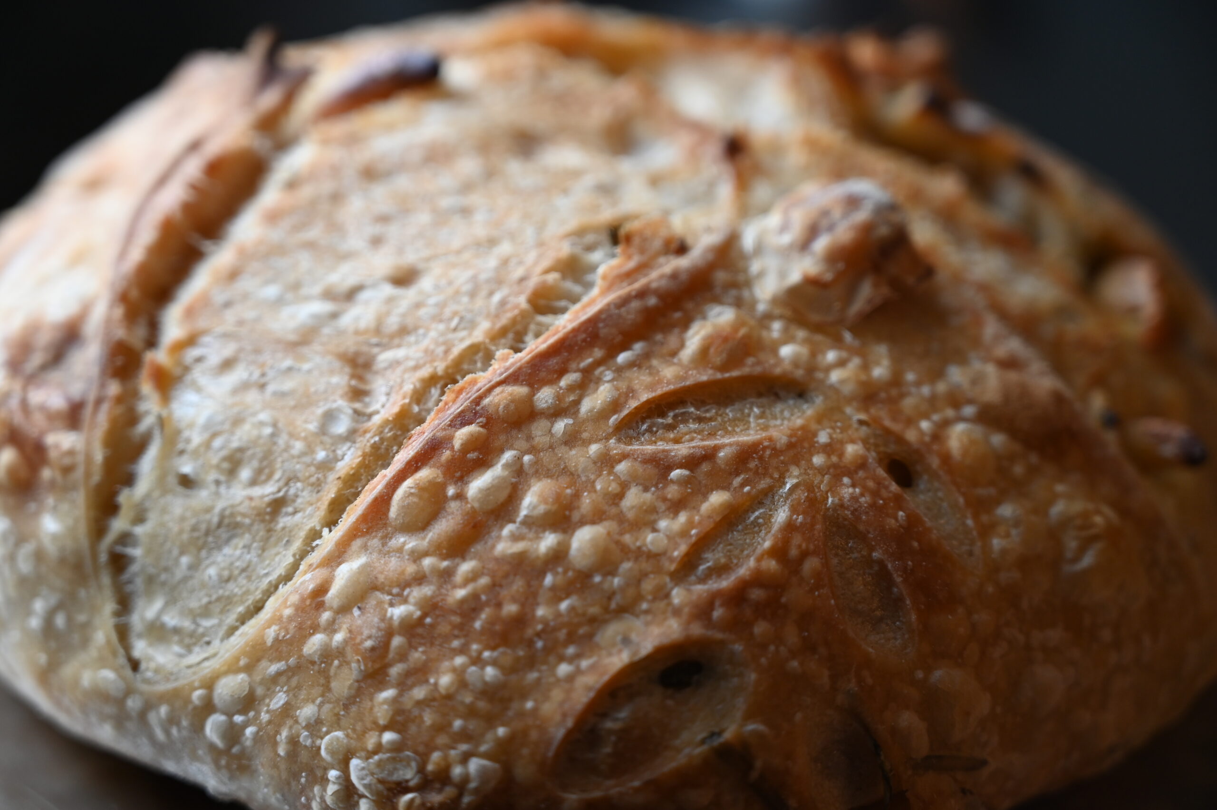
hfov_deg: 28.9
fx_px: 2365
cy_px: 405
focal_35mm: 70
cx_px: 608
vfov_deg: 19.4
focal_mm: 70
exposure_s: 1/125
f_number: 4
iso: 450
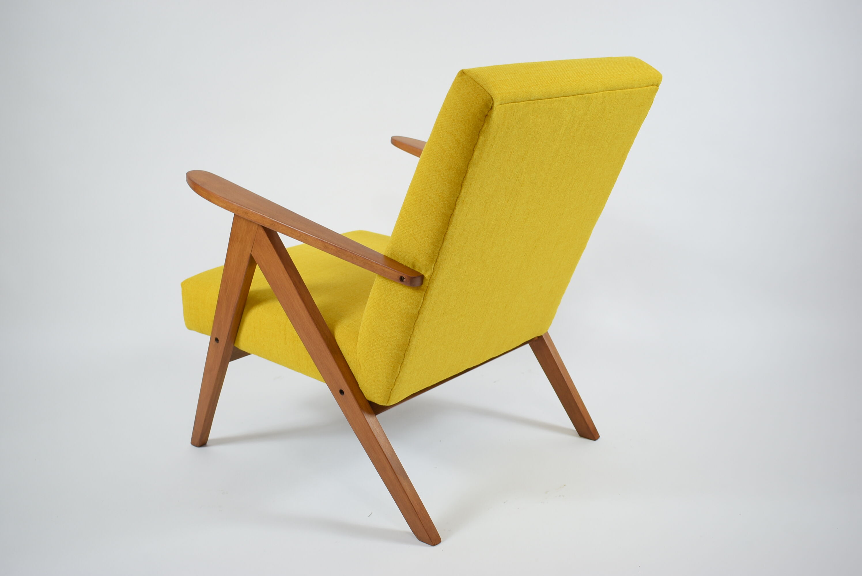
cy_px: 288
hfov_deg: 51.2
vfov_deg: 35.6
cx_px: 431
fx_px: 899
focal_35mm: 38
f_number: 4
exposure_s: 1/20
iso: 100
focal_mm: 25
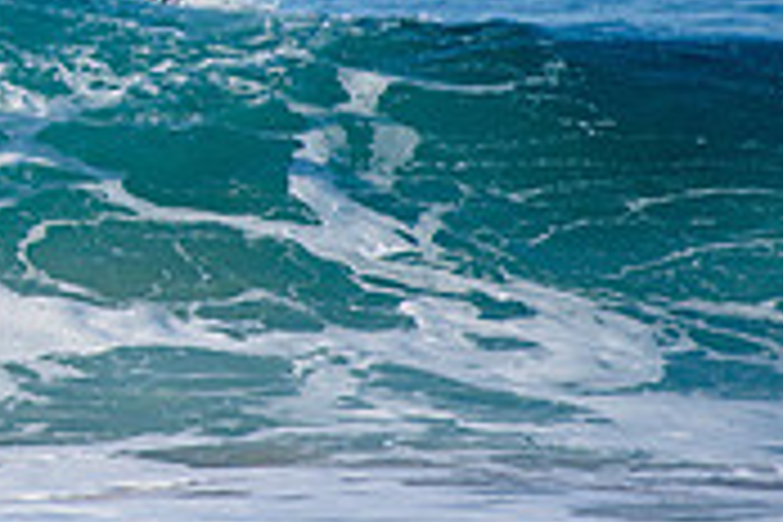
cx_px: -482
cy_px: -29
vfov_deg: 0.8
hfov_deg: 1.2
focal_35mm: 1667
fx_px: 36254
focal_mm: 500
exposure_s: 1/1600
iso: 180
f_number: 5.6
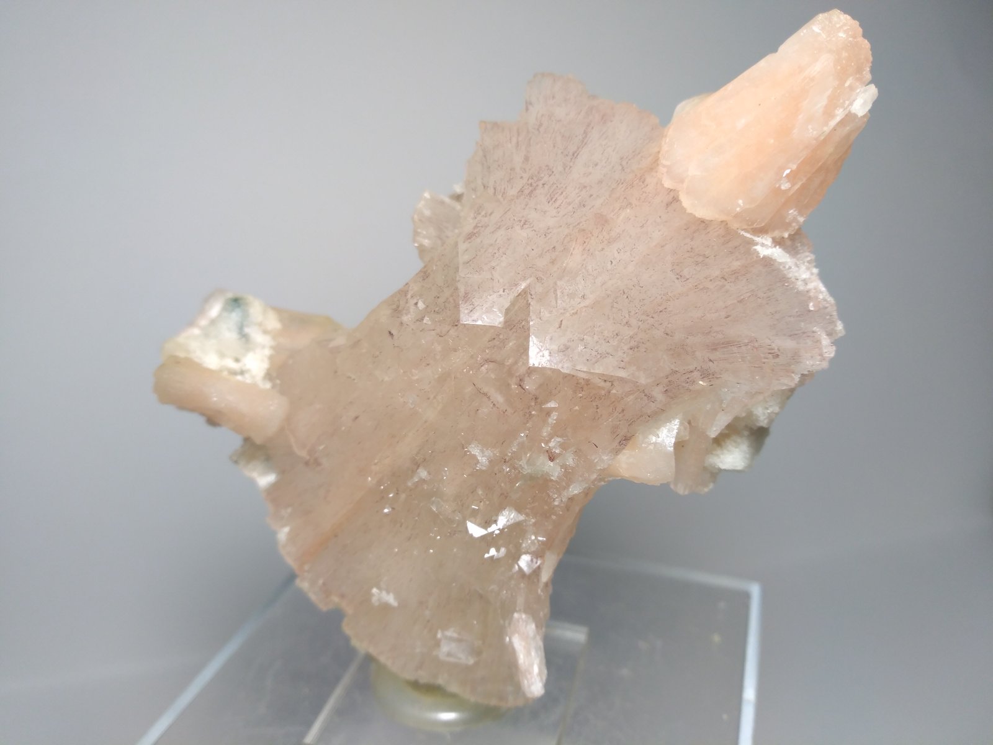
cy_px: 372
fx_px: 746
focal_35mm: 26
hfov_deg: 67.3
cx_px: 496
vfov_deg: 53.1
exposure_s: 1/120
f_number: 2
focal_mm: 3.54
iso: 136
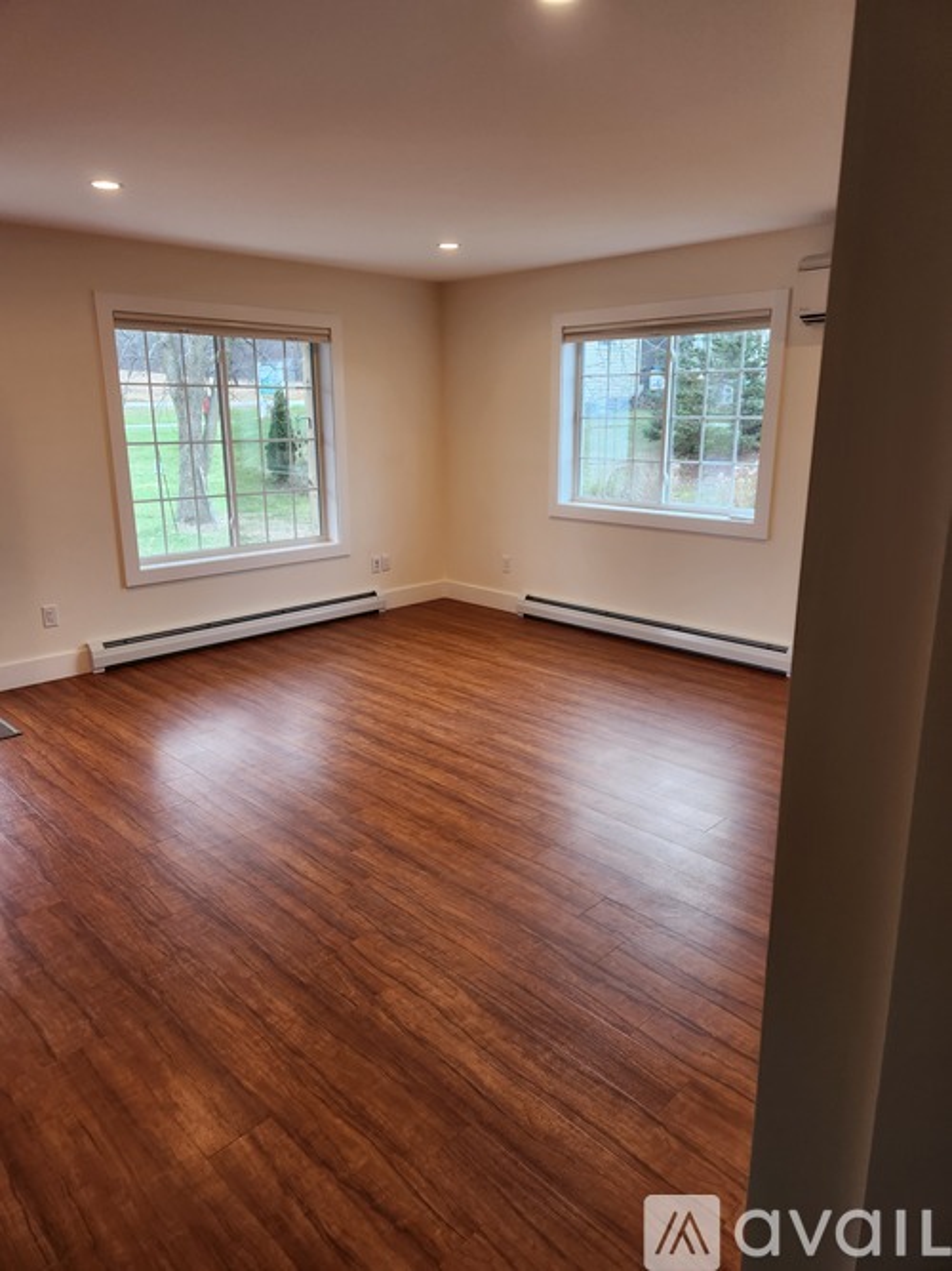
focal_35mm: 23
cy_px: 636
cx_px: 476
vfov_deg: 73.9
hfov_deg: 58.9
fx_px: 844
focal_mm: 5.4
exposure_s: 1/120
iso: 160
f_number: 1.8
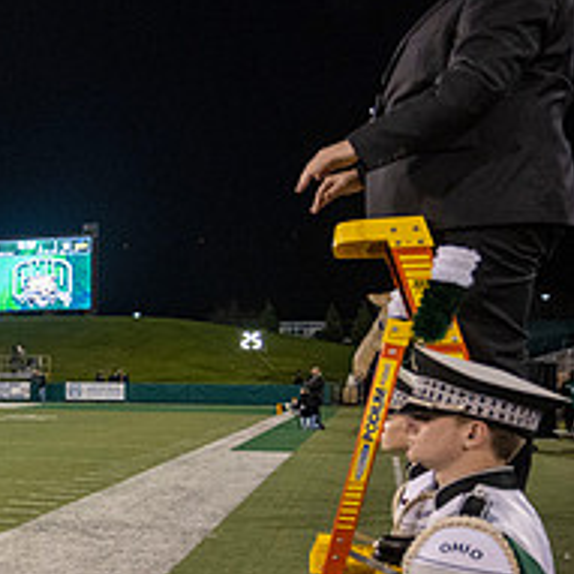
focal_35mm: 62
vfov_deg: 27.6
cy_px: 374
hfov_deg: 22.5
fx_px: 1163
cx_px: -295
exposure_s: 1/500
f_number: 4
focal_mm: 24
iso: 2000
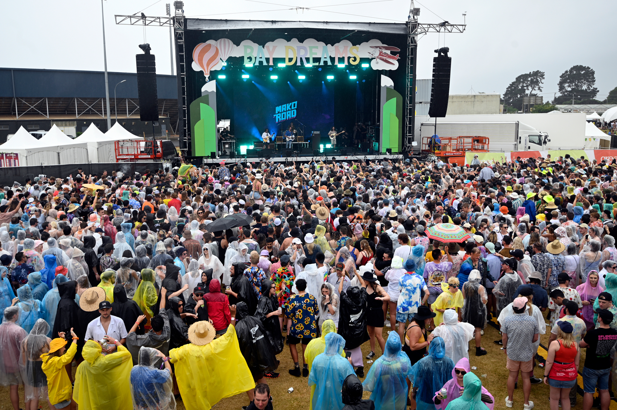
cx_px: 308
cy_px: 205
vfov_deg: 42.3
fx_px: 531
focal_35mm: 31
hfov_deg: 60.3
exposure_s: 1/200
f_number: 6.3
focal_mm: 31
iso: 140
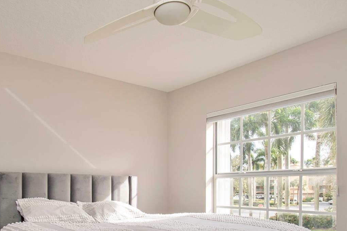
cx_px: 120
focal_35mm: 30
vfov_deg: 41.5
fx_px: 289
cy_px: 189
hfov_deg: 60.7
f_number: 9
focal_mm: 10
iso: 400
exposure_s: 1/125
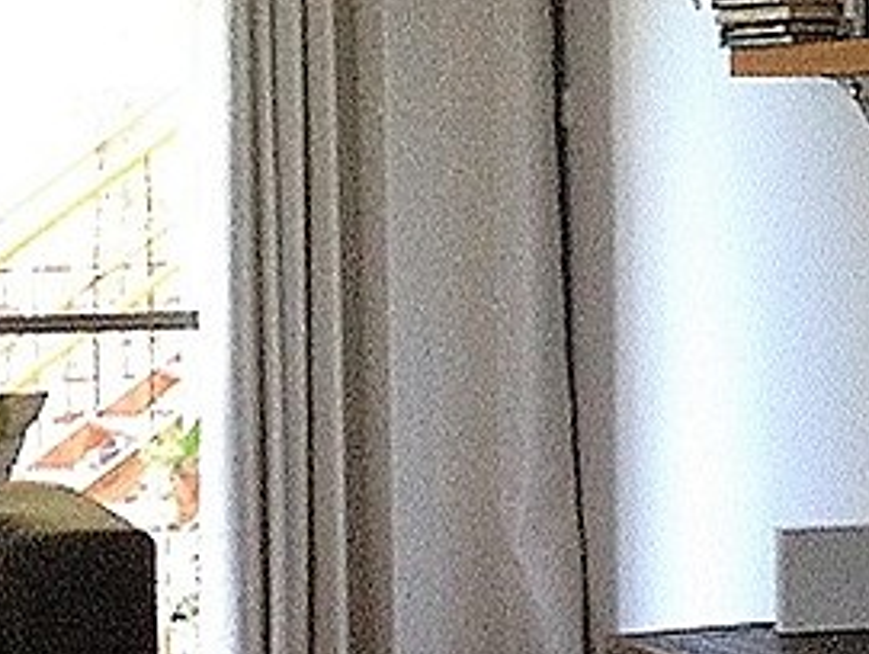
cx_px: 789
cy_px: 127
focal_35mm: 80
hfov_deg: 23.7
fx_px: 2011
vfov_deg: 18.3
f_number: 2.4
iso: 400
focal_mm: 4.28
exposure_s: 1/15
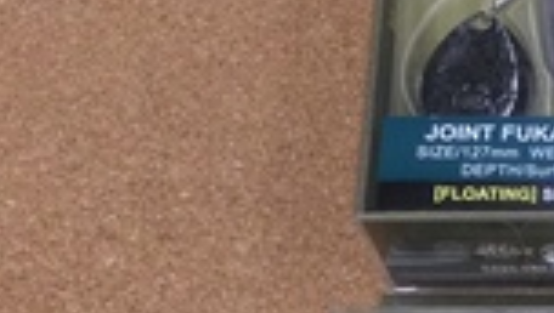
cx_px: 915
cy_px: 404
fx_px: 1957
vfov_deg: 9.0
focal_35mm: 133
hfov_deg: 14.6
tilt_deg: -67.8
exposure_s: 1/30
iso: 25
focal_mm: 3.3
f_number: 2.4
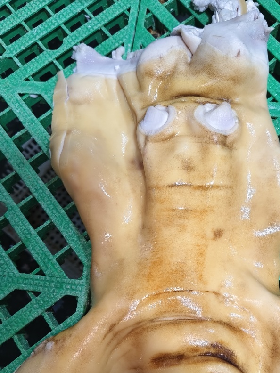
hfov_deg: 45.1
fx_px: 334
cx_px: 173
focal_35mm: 31
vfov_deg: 57.7
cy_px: 229
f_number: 1.88
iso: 778
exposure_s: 1/50
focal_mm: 5.6
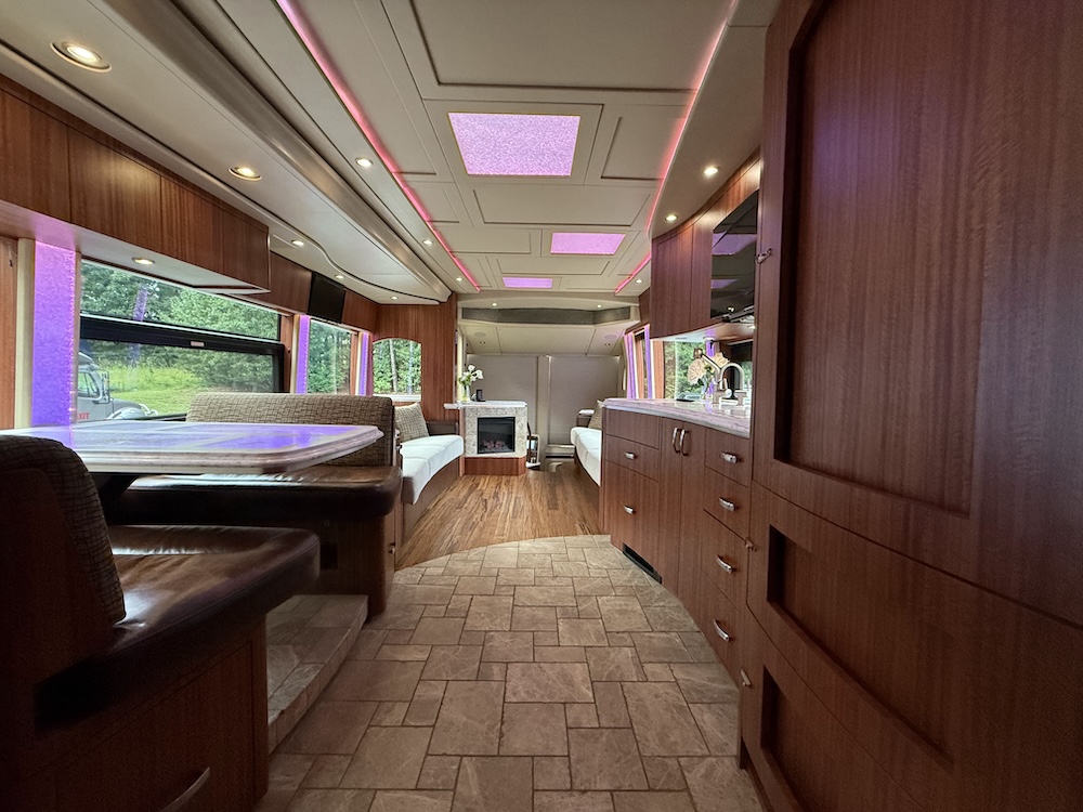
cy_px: 406
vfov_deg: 85.7
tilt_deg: -3.2
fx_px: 438
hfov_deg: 102.1
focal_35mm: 14
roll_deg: -0.9
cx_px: 542
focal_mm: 2.22
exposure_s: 1/60
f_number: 2.2
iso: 500
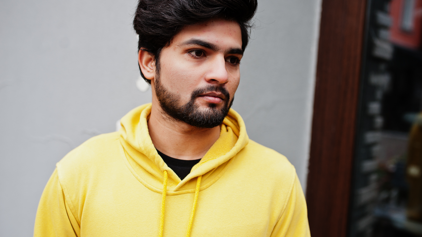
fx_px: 448
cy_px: 119
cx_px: 224
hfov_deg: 50.5
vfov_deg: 29.7
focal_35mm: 40
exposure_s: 1/400
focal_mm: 35
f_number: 2.5
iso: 200
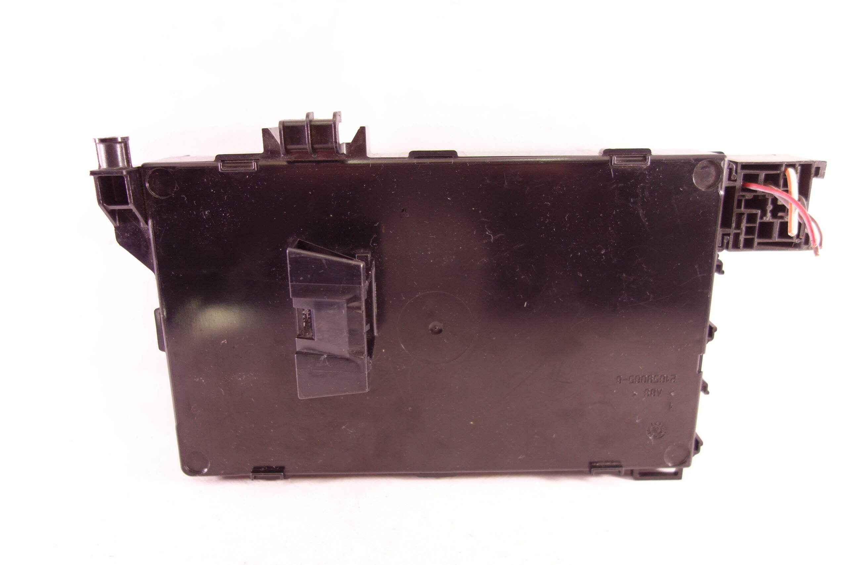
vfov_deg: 46.4
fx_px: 659
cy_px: 282
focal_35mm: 28
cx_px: 424
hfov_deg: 65.5
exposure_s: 1/40
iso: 200
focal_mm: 10.4
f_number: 2
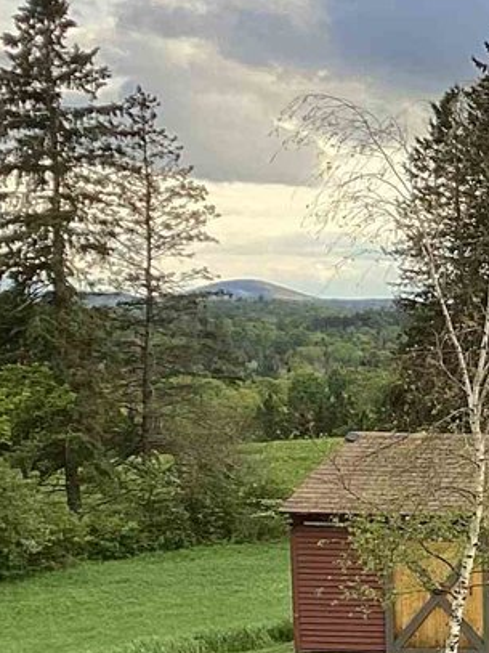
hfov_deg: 10.5
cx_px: 1166
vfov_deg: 16.0
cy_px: 525
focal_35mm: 122
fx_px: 2299
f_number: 2.4
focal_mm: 3.3
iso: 25
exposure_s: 1/120
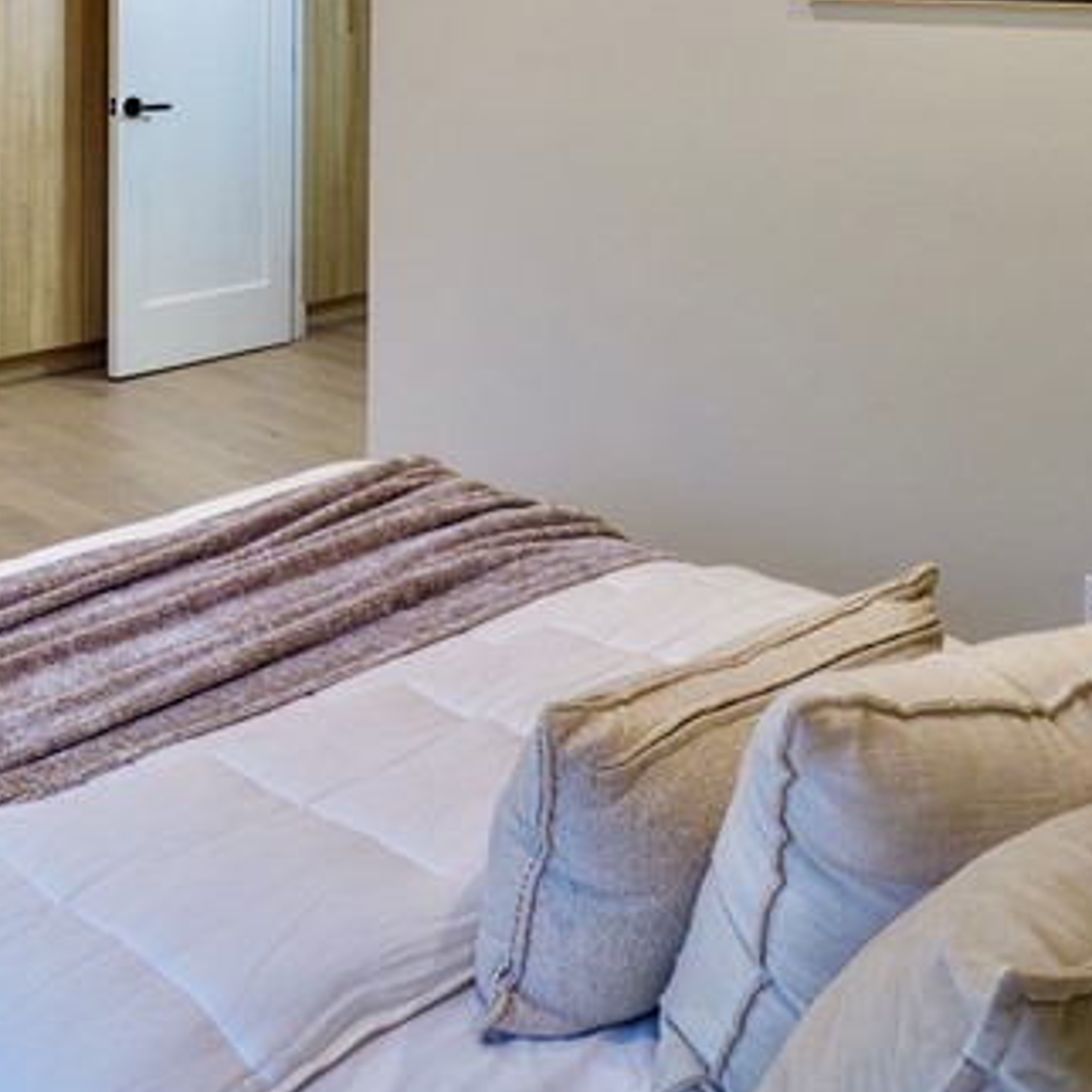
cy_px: -64
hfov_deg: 36.1
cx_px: 190
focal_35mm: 45
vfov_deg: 33.5
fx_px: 1606
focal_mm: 3.05
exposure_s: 1/50
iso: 290
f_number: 2.2
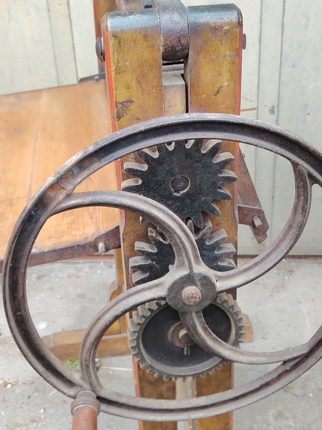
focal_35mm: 47
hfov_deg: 30.9
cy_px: 215
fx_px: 583
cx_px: 161
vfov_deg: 40.4
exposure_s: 1/54.3
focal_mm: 5.25
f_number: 4
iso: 100
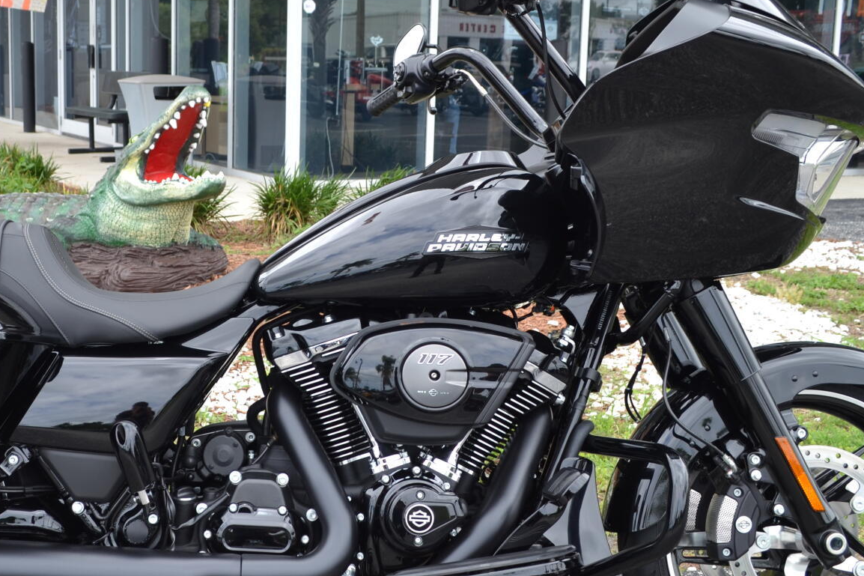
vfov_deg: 26.0
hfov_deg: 37.7
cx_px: 273
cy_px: 290
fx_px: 1248
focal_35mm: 52
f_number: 5.6
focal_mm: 20
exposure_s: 1/125
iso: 100
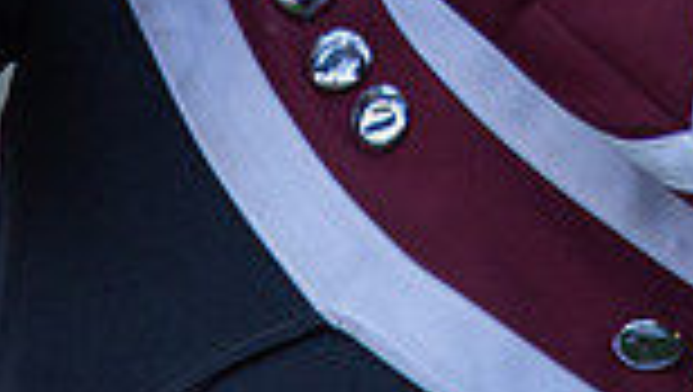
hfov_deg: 0.7
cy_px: -642
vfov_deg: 0.4
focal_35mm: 3163
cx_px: 517
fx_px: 58183
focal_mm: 600
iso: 800
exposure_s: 1/250
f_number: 6.3
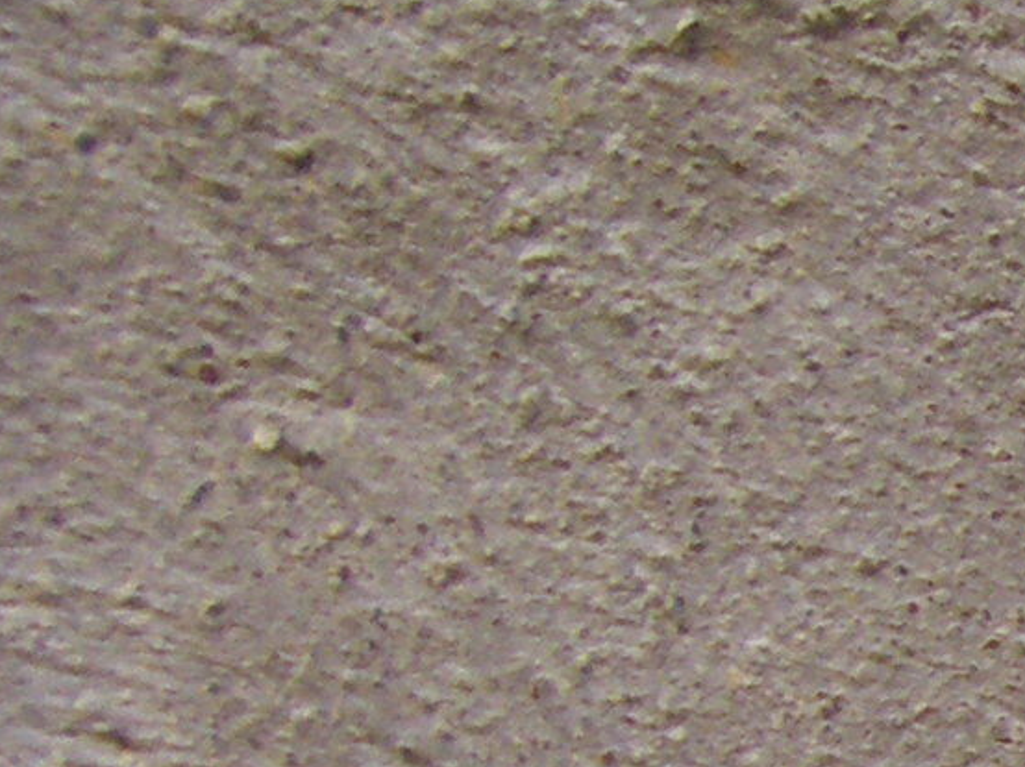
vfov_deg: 6.5
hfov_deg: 8.0
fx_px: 6630
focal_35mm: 224
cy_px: 1201
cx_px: 2736
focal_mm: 6.3
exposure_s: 1/50
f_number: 3.5
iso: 160
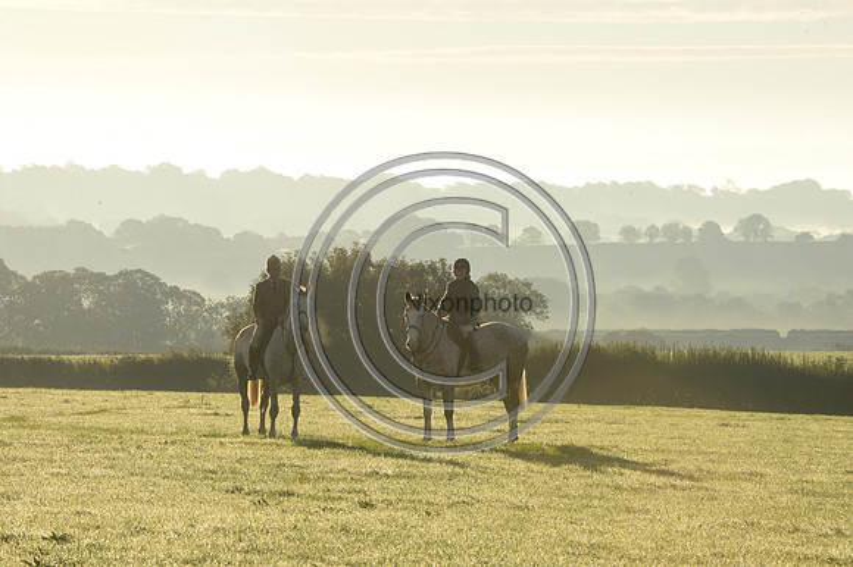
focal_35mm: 200
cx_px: 426
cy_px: 284
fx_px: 4736
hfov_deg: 10.3
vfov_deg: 6.9
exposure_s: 1/1000
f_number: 14
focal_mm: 200
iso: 1600
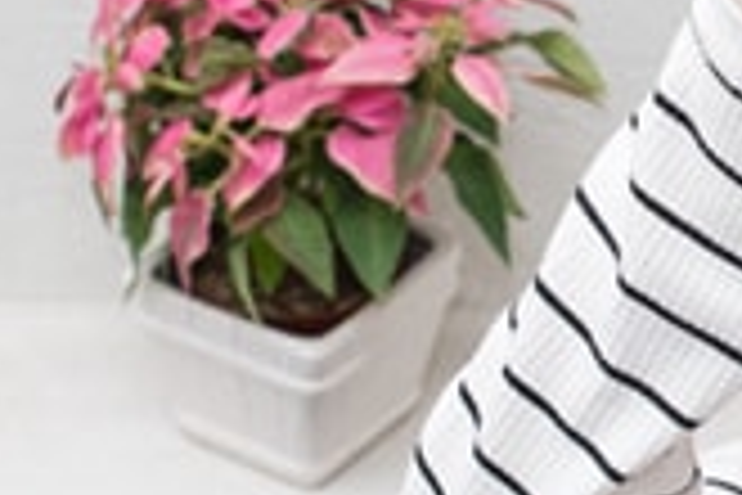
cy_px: 122
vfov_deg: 5.7
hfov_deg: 8.4
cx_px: 899
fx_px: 4987
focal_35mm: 242
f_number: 5.6
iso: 200
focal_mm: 50
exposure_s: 1/100
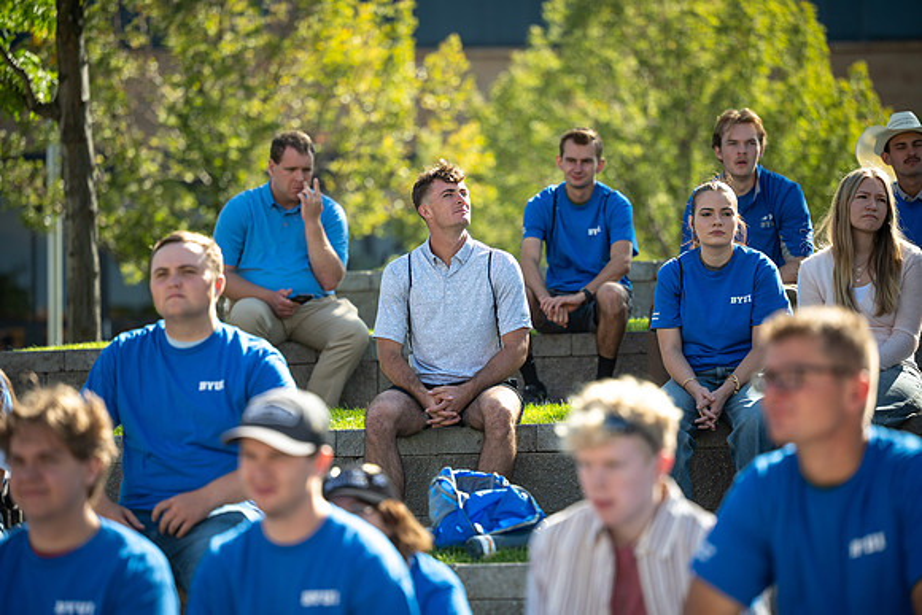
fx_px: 4027
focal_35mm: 157
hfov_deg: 13.1
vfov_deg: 8.7
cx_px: 461
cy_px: 308
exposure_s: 1/1250
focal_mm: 150
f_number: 2.8
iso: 80
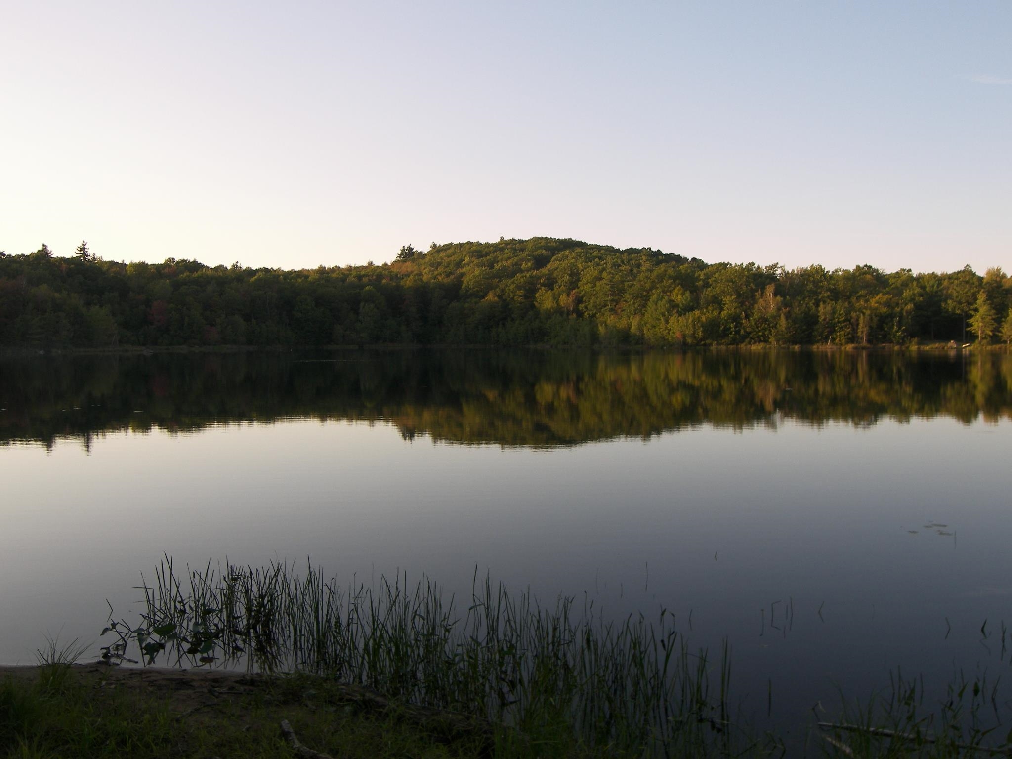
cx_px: 506
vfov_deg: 42.9
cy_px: 380
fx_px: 965
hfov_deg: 55.4
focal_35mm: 33
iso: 50
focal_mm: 6.9
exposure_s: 1/250
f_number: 3.2
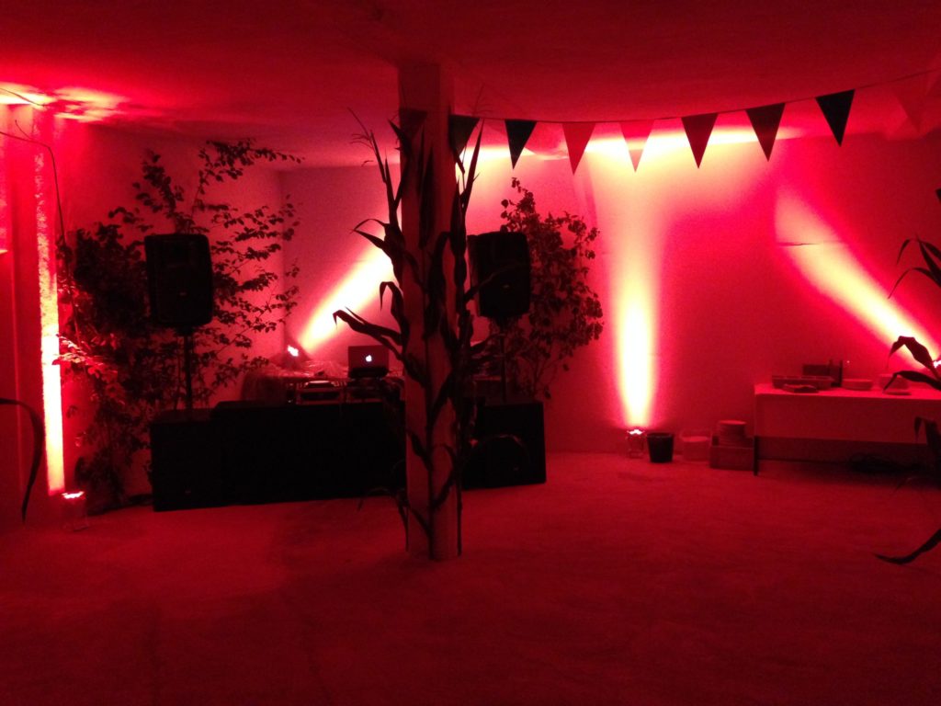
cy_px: 353
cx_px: 470
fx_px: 897
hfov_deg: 55.4
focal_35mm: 33
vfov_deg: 42.9
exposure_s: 1/15
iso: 500
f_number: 2.4
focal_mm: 4.12
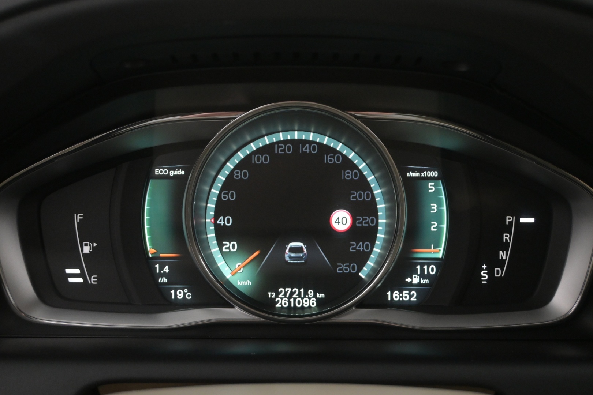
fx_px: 778
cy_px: 198
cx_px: 296
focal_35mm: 47
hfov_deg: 41.7
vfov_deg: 28.5
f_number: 5
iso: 2800
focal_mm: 31.5
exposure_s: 1/50
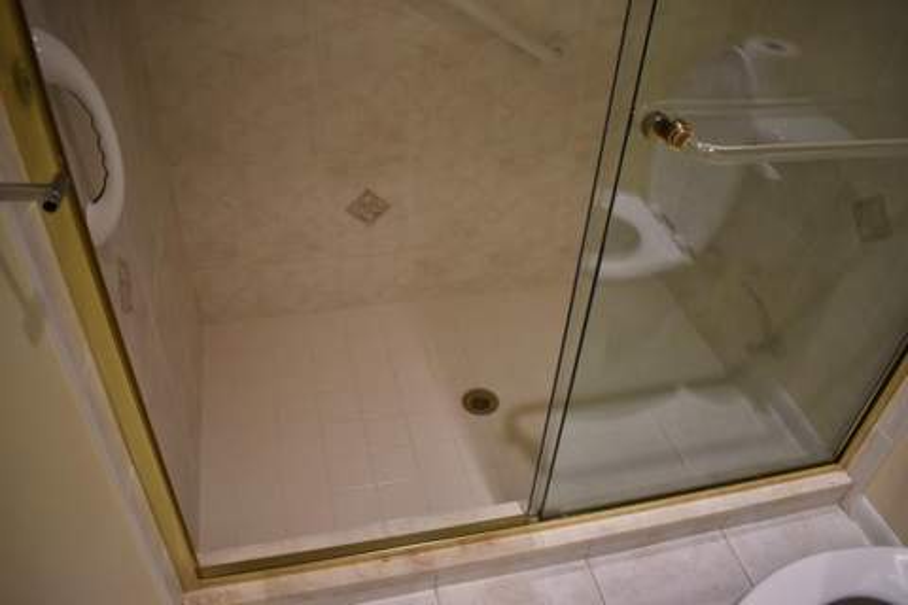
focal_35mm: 27
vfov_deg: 47.9
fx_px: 681
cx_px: 454
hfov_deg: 67.4
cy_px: 302
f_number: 3.5
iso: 800
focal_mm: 18
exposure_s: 1/200
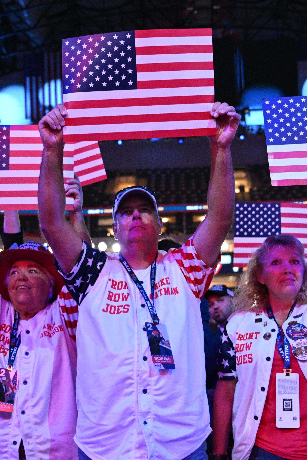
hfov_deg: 23.0
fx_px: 755
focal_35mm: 59
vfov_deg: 33.9
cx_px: 137
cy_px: 240
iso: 3200
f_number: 2.8
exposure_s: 1/125
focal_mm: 24
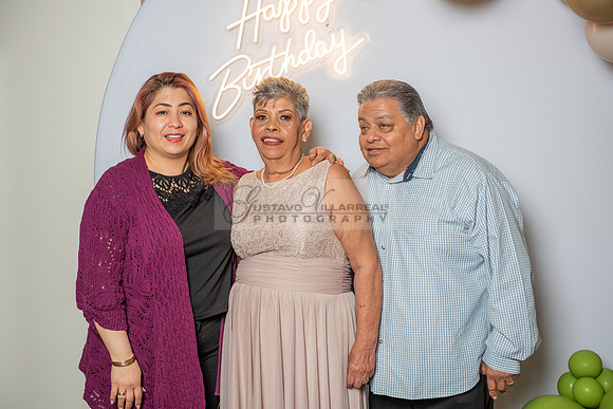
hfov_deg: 32.4
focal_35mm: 62
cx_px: 306
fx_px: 1056
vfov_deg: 21.9
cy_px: 204
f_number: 4
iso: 200
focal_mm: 62
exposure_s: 1/160
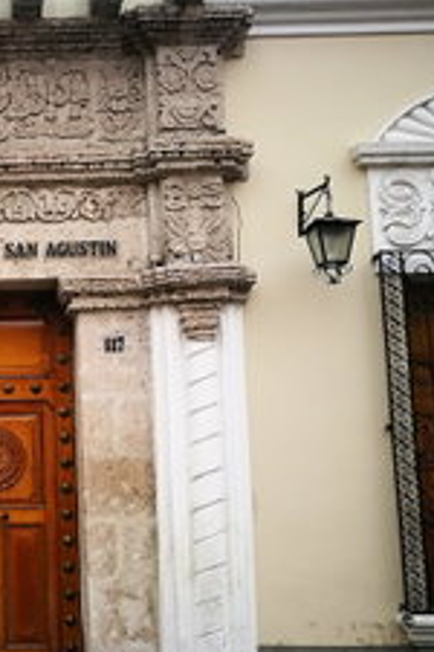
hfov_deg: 25.2
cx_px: -38
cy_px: 342
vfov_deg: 39.6
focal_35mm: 50
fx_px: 904
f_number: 2.2
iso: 100
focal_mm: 4.5
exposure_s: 1/60
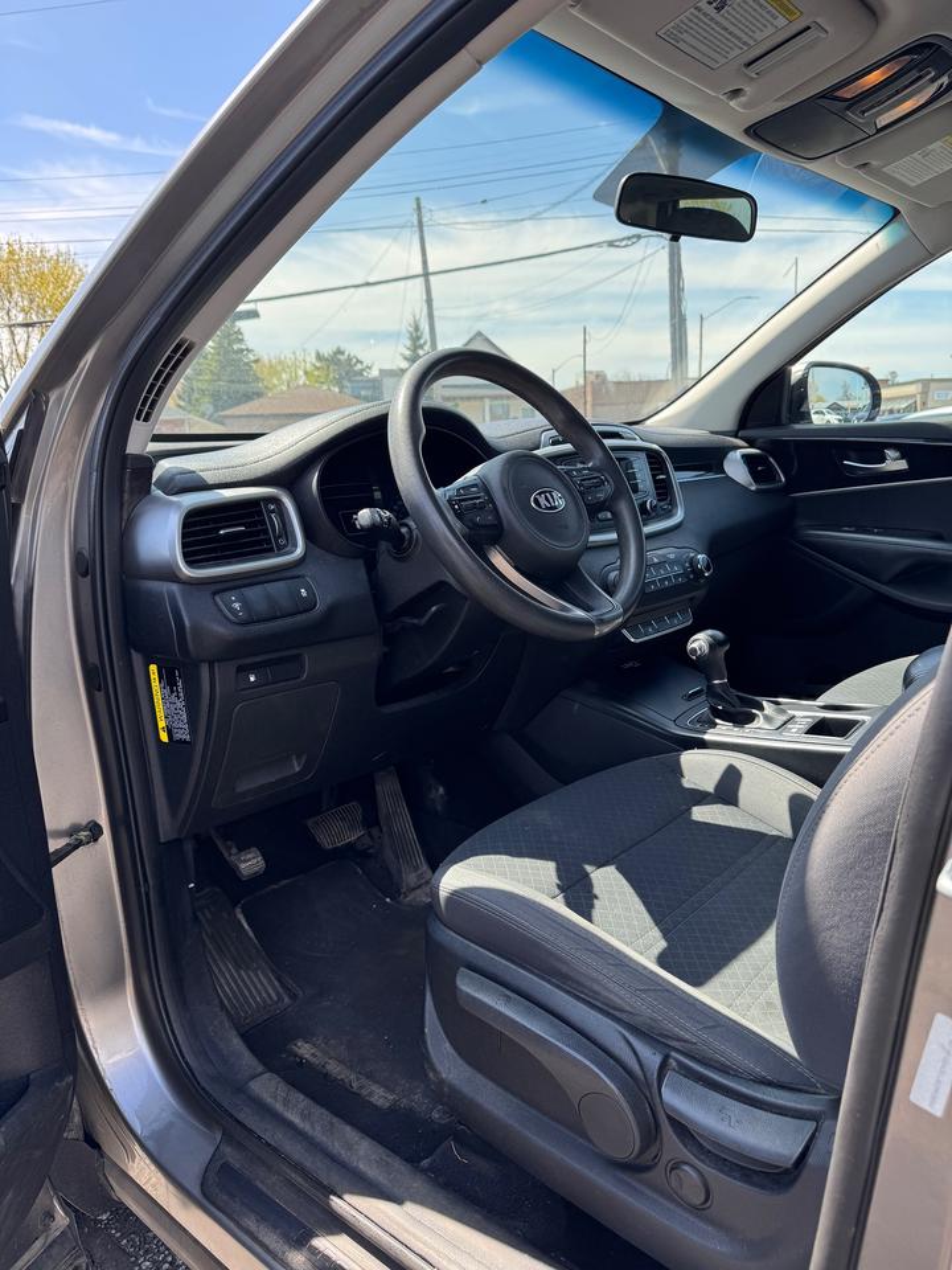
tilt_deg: -10.8
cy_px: 635
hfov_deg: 56.8
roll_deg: +2.8
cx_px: 476
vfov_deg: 71.6
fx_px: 880
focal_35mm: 24
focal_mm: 6.76
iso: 80
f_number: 1.78
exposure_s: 1/773
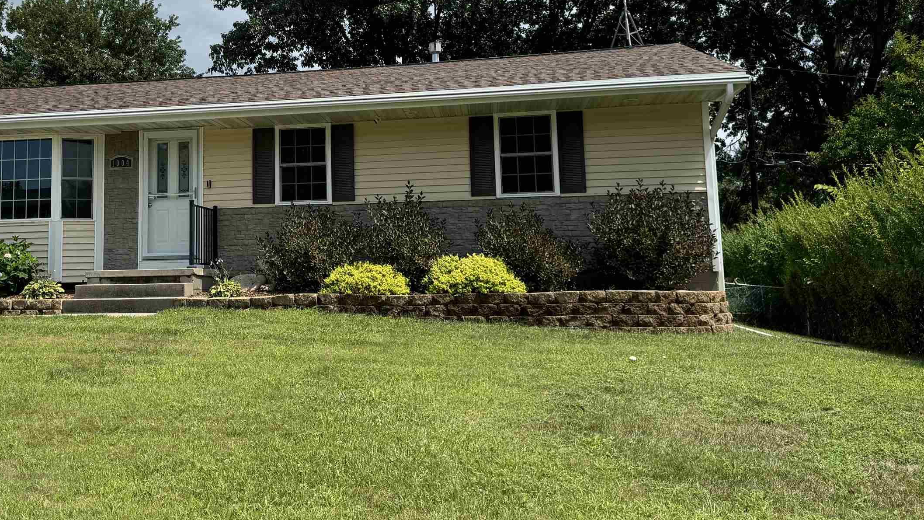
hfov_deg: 51.7
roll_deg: +1.2
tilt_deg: +6.4
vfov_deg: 30.9
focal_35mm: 38
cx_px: 304
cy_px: 172
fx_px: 931
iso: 80
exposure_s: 1/5814
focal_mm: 6.76
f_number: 1.78
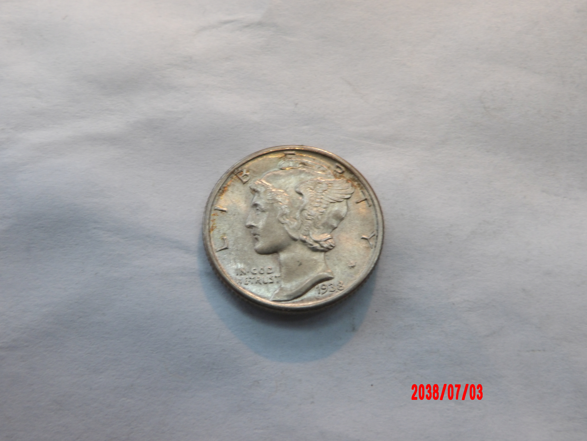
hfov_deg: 44.8
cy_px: 220
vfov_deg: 34.3
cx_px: 294
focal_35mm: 42
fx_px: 712
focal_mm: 7.6
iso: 205
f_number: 4.9
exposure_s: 1/15
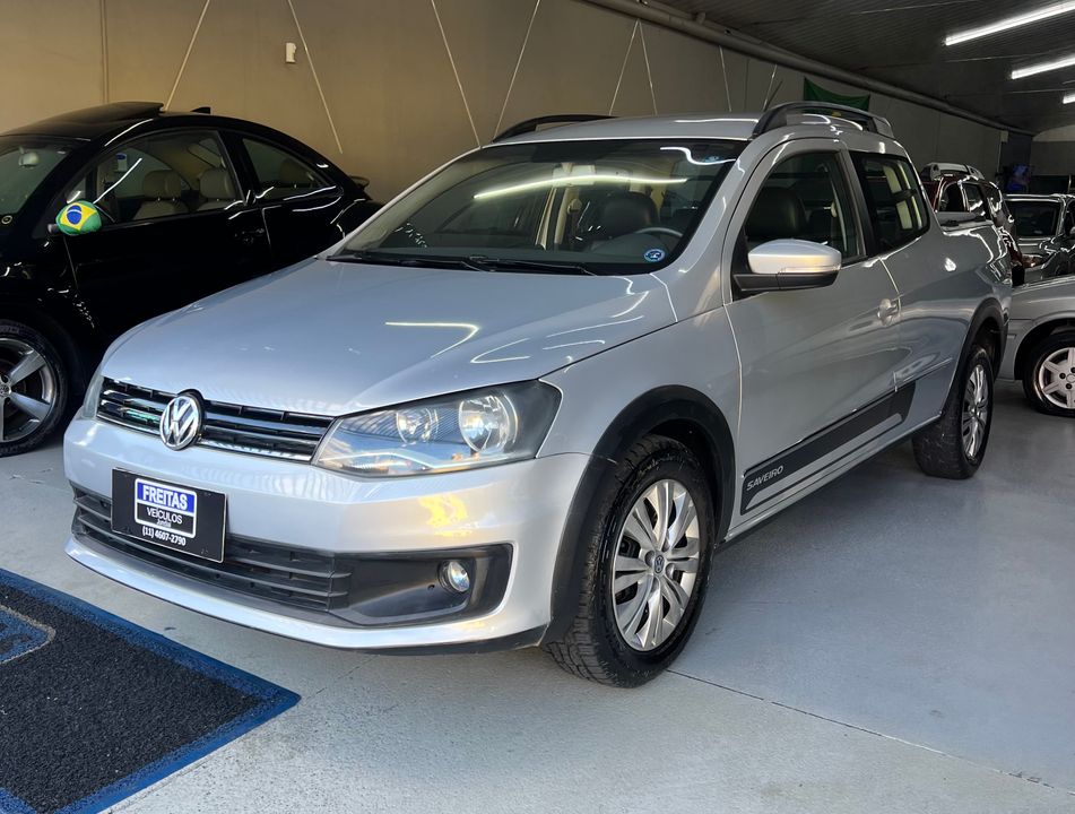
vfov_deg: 53.3
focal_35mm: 26
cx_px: 538
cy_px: 407
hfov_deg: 67.1
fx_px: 810
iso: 40
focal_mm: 5.7
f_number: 1.5
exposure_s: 1/120
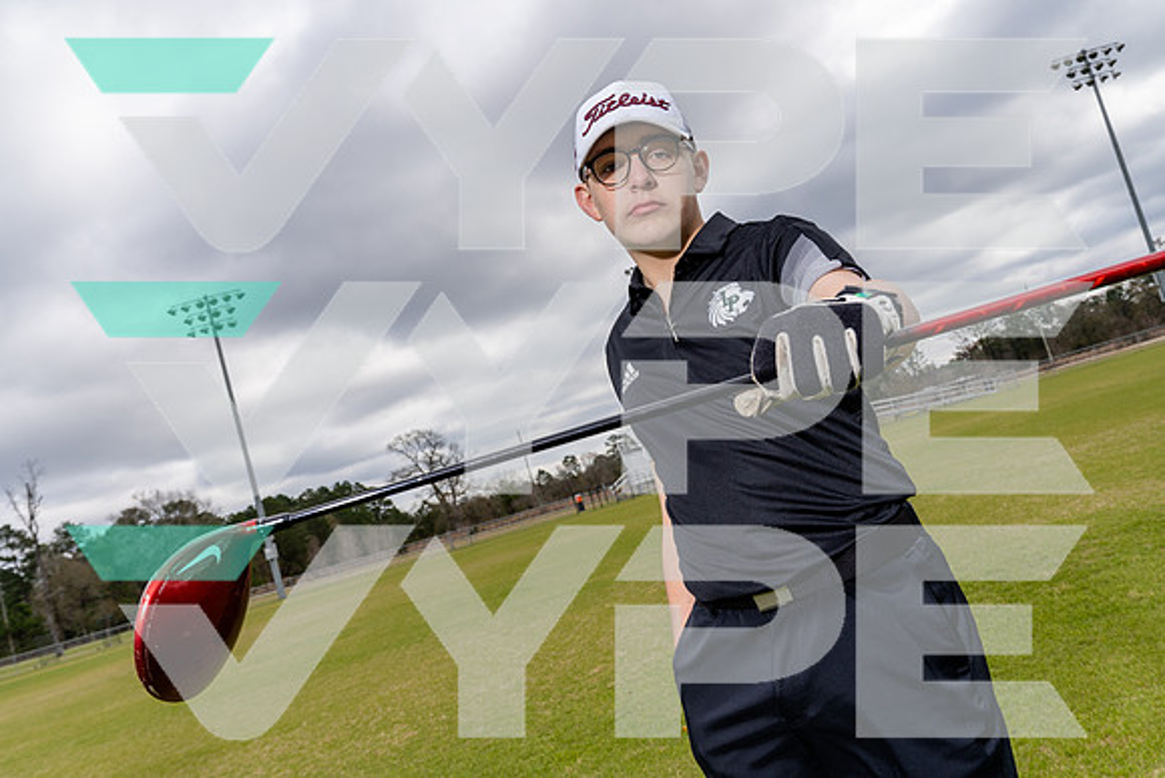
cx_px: 582
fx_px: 1003
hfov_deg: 60.3
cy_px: 389
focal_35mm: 31
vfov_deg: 42.3
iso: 160
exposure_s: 1/250
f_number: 9
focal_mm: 31
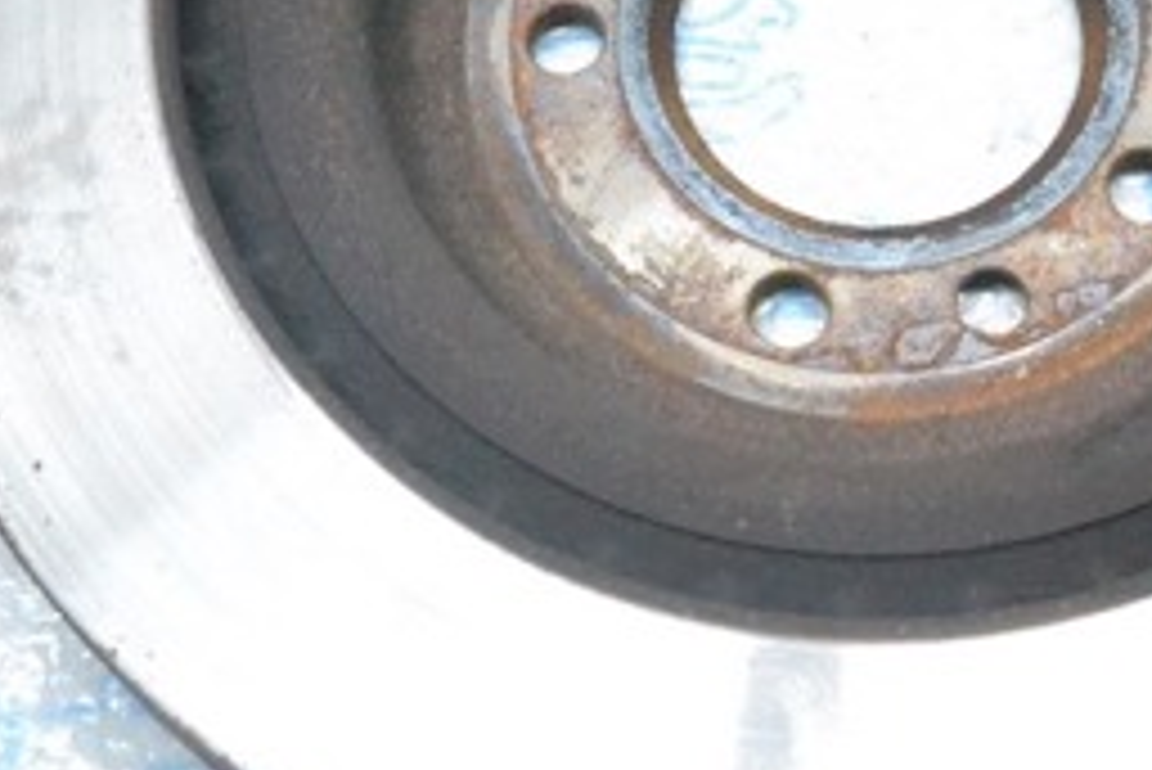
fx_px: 2882
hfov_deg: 22.4
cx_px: 832
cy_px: -23
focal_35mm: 90
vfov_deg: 14.9
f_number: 9
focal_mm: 24
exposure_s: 1/160
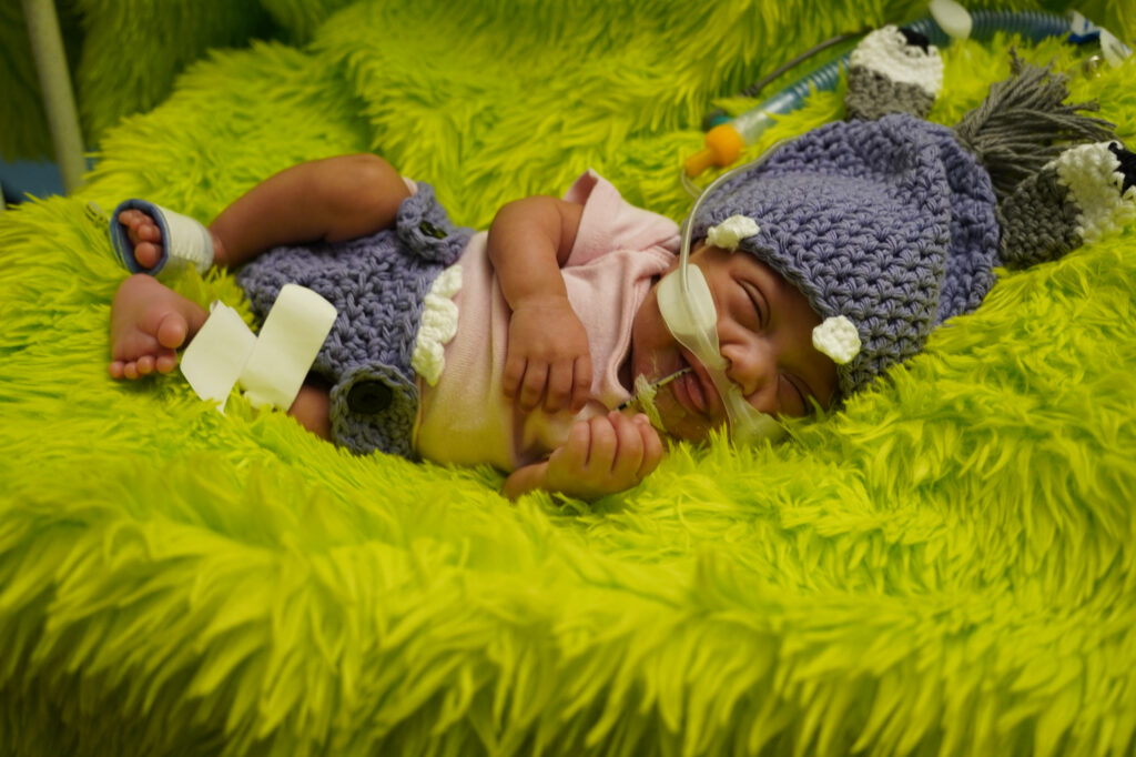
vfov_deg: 40.6
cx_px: 568
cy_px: 378
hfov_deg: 58.1
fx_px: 1022
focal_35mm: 32
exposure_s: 1/60
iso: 640
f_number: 3.2
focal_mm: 21.6
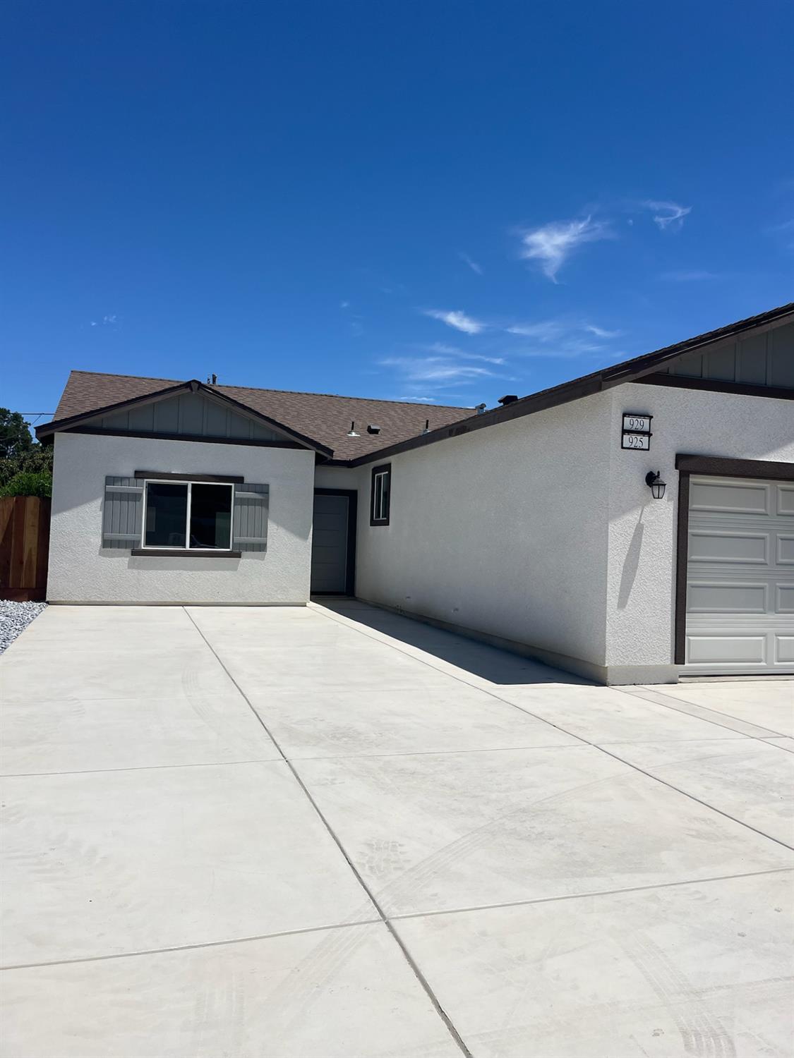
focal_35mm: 26
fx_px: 795
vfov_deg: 67.3
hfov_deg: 53.1
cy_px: 529
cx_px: 397
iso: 50
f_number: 1.6
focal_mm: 5.1
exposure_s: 1/9091
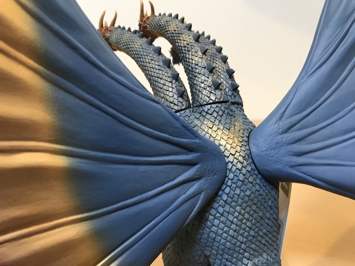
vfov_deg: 49.7
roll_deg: +1.9
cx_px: 178
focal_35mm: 28
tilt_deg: -16.7
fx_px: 287
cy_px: 133
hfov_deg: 63.4
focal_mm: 3.99
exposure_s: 1/24
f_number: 1.8
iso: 40
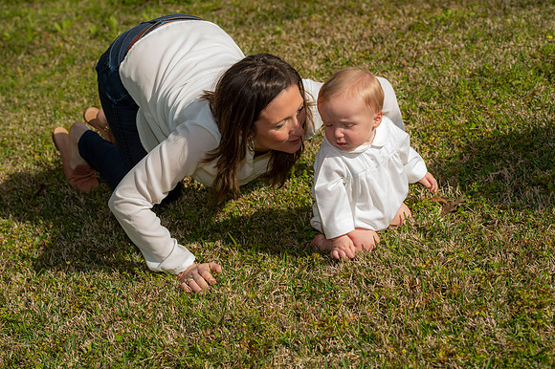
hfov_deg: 23.7
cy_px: 184
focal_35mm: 86
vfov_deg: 15.9
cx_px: 278
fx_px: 1325
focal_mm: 86
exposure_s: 1/250
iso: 50
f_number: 6.3
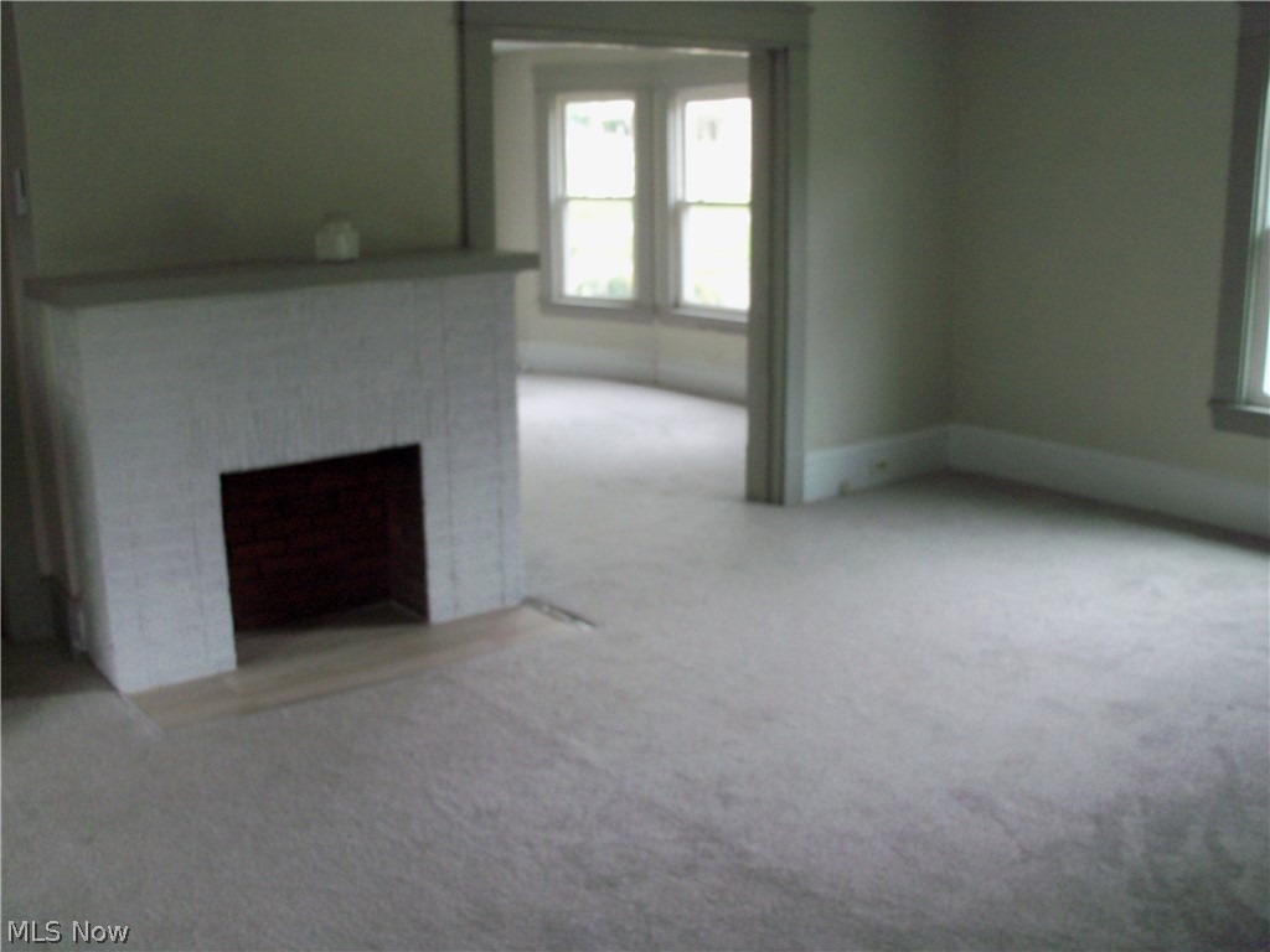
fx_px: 1284
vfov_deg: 40.7
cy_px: 476
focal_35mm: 35
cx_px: 635
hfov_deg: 52.6
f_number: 3
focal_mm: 6.3
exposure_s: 1/30
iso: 125
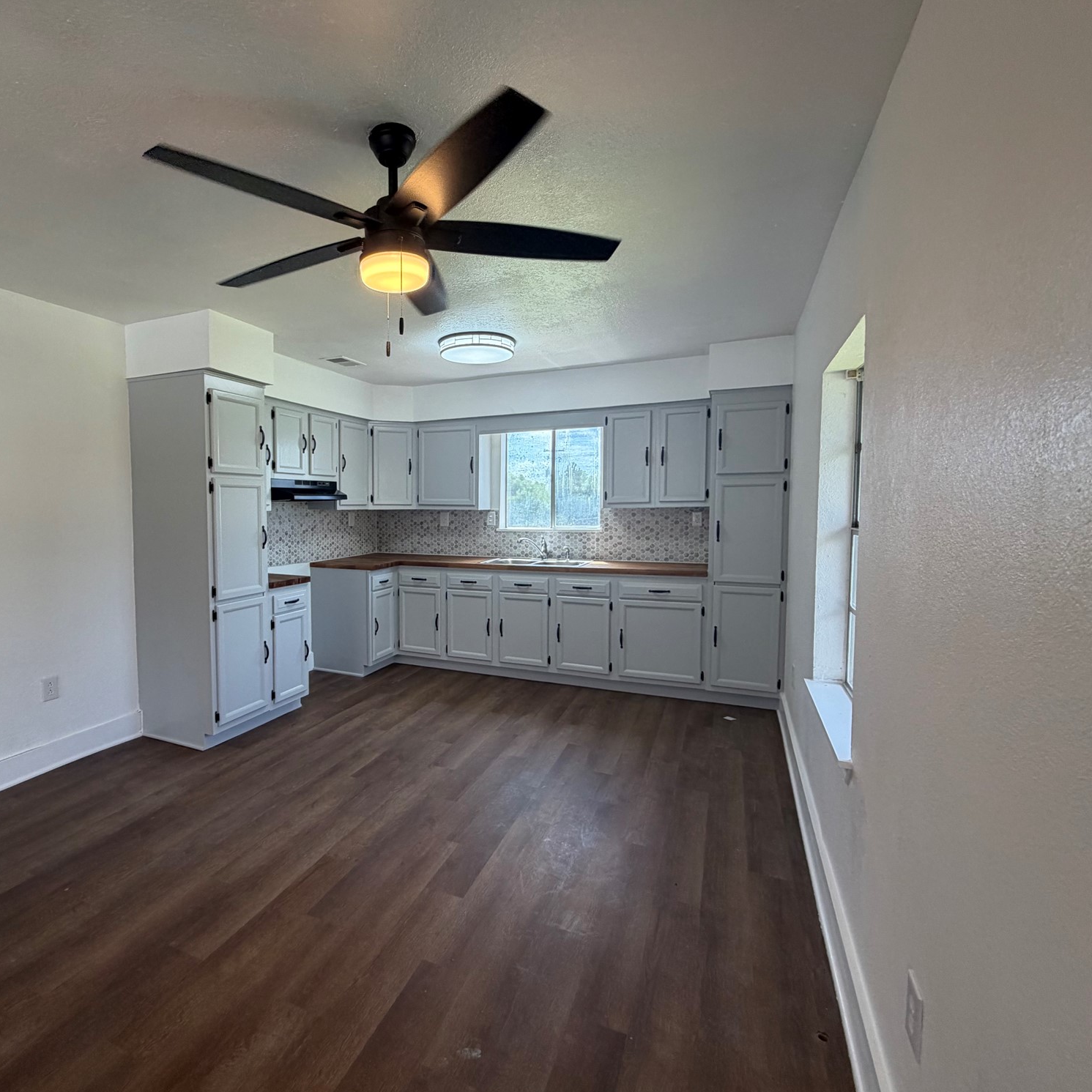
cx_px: 442
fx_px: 607
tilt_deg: -3.2
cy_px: 546
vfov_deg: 84.0
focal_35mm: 17
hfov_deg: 83.0
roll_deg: -0.3
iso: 125
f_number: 2.2
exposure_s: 1/120
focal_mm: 2.22
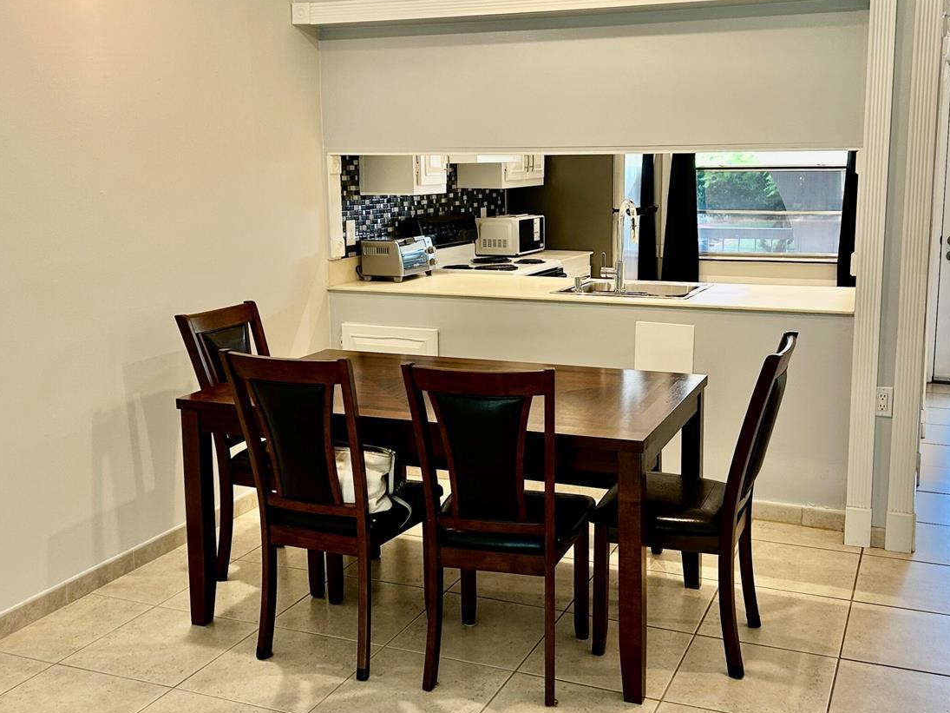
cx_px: 523
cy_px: 320
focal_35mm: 38
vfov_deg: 37.7
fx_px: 1043
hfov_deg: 48.9
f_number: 1.5
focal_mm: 5.7
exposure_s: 1/60
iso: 100
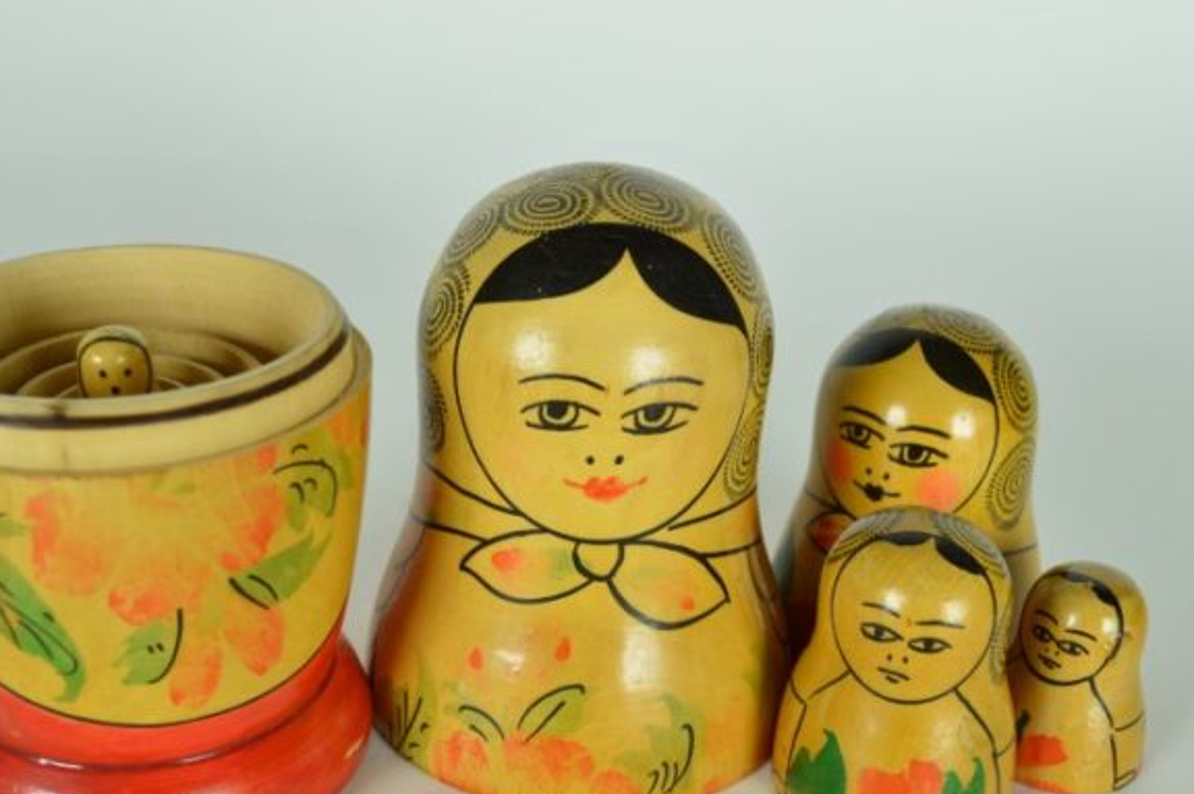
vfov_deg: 26.9
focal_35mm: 50
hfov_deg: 39.5
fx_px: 1657
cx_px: 508
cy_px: 464
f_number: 6.3
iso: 100
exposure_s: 1/125
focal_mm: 24
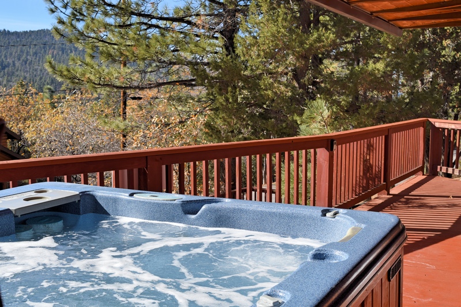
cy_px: 154
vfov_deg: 29.9
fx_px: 576
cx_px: 230
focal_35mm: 45
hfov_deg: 43.6
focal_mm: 30
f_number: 9
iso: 200
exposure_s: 1/400
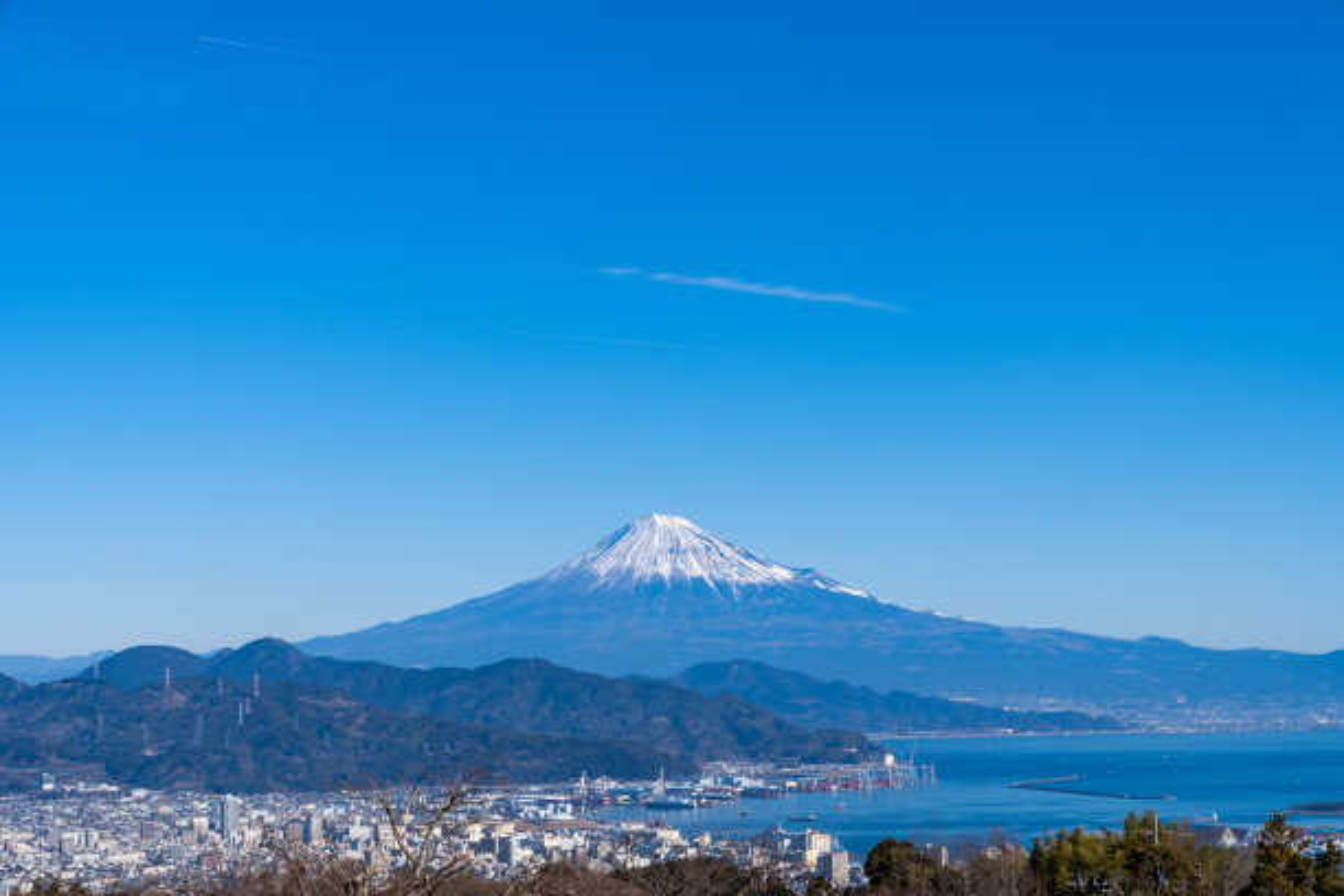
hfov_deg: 28.8
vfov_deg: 19.5
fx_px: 2613
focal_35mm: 70
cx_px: 672
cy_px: 448
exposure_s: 1/500
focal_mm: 70
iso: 100
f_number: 8
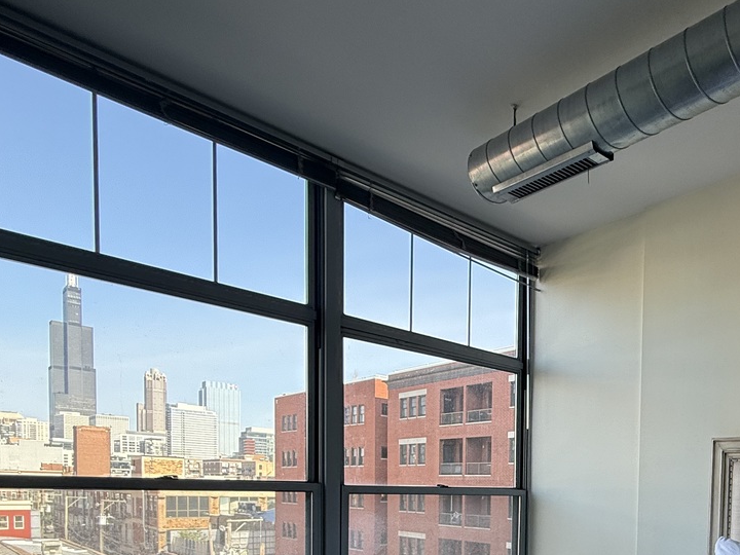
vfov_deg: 44.3
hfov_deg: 58.0
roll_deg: -1.1
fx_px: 599
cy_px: 520
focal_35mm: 28
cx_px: 605
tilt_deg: -2.5
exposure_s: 1/197
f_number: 2.2
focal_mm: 2.22
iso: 64
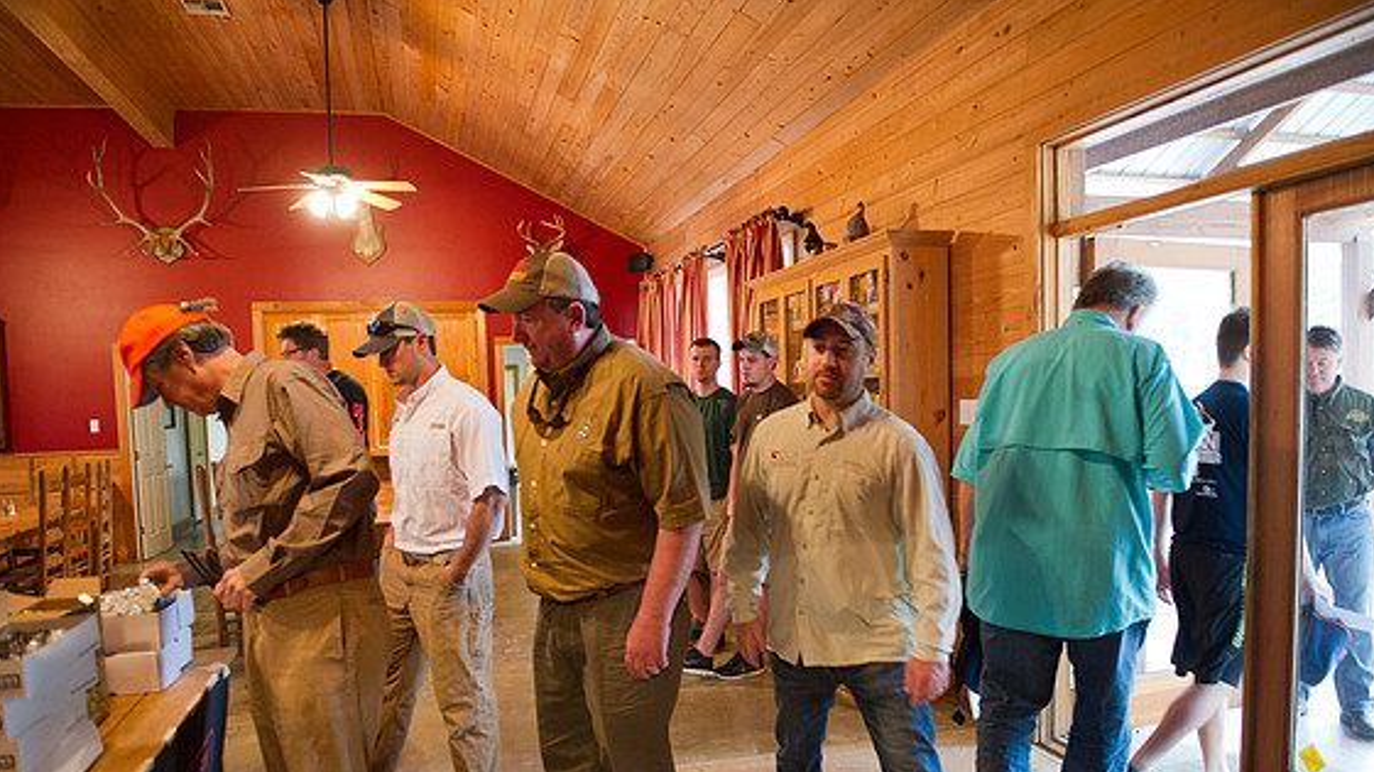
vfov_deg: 44.1
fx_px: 947
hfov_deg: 71.9
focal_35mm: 26
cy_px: 466
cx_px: 681
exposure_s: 1/60
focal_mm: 24
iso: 3200
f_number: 2.8
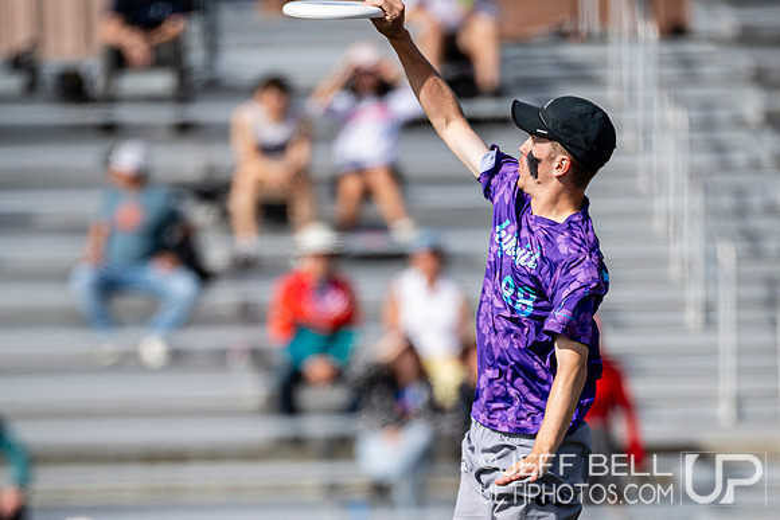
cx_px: 389
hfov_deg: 3.4
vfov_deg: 2.3
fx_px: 12985
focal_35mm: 599
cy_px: 516
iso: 100
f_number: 3.2
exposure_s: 1/2500
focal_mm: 300
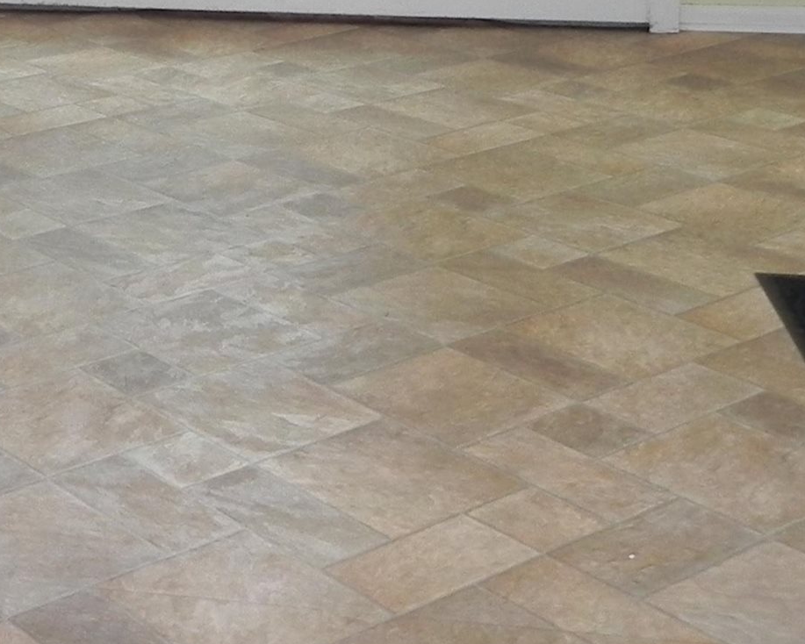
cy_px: -134
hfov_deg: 21.1
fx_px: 2026
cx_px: -135
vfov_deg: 17.2
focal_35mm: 85
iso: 160
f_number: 2.8
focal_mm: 4.6
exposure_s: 1/33.6
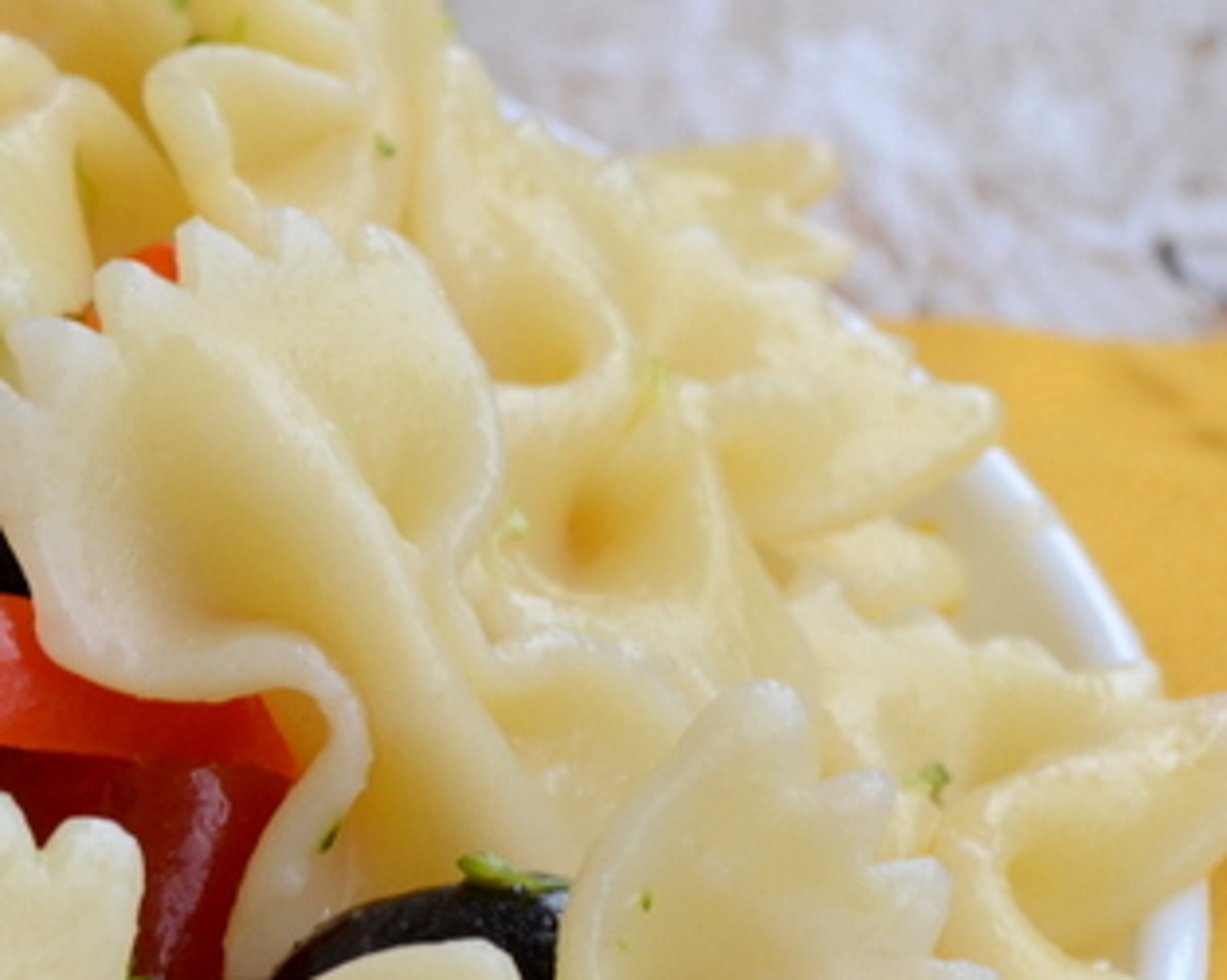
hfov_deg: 4.6
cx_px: -713
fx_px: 15061
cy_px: 504
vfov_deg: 3.7
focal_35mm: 415
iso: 200
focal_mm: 90
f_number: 13
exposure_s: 1/60
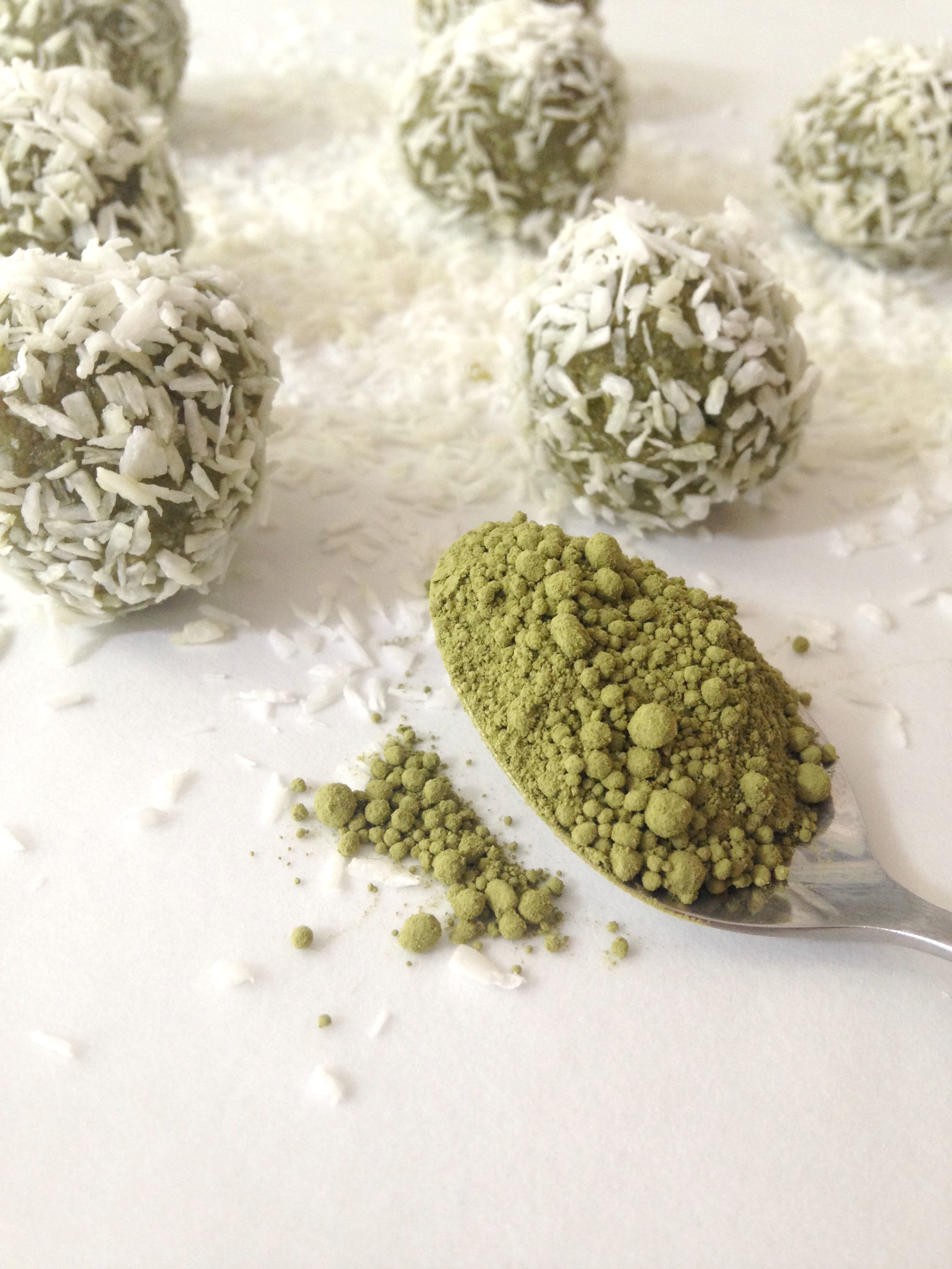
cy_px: 634
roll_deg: -8.6
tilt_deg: -41.8
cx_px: 476
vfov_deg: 55.4
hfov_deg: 42.9
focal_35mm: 33
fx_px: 1210
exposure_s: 1/20
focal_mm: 4.12
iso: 160
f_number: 2.4
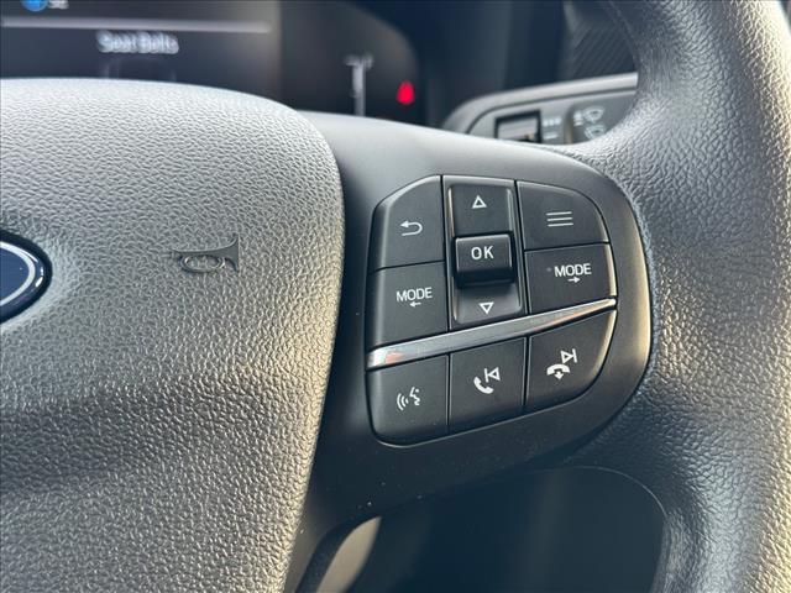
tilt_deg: -17.1
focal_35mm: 48
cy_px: 296
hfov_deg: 39.7
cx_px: 396
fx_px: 1097
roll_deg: -3.6
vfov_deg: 30.3
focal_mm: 6.76
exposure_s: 1/118
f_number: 1.78
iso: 100
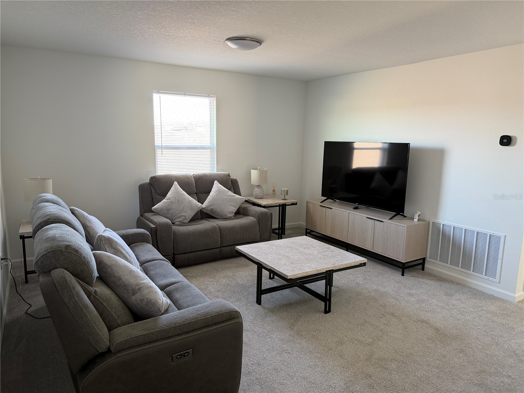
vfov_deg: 56.8
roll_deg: -1.2
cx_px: 262
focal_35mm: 24
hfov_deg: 71.6
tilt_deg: -9.0
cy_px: 196
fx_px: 363
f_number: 1.78
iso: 250
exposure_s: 1/60
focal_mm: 6.76
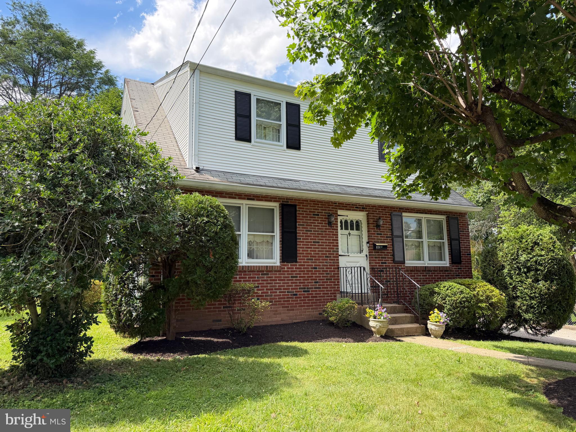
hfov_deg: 71.6
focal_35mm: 24
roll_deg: +1.3
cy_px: 216
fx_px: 399
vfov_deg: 56.8
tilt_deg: +7.7
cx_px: 288
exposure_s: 1/1437
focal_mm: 6.76
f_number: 1.78
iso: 100
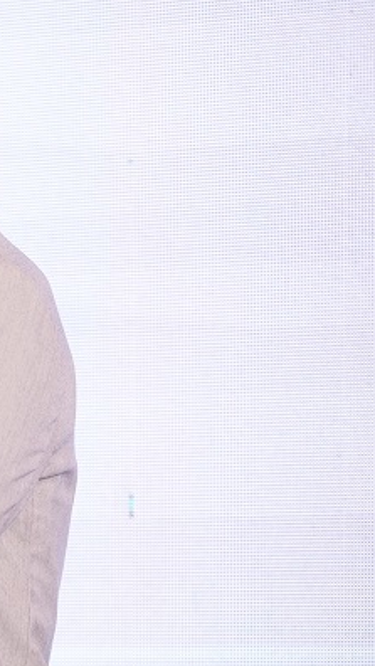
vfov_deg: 6.1
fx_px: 6217
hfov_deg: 3.4
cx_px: -367
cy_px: 333
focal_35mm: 352
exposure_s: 1/250
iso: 800
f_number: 2.8
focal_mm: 133
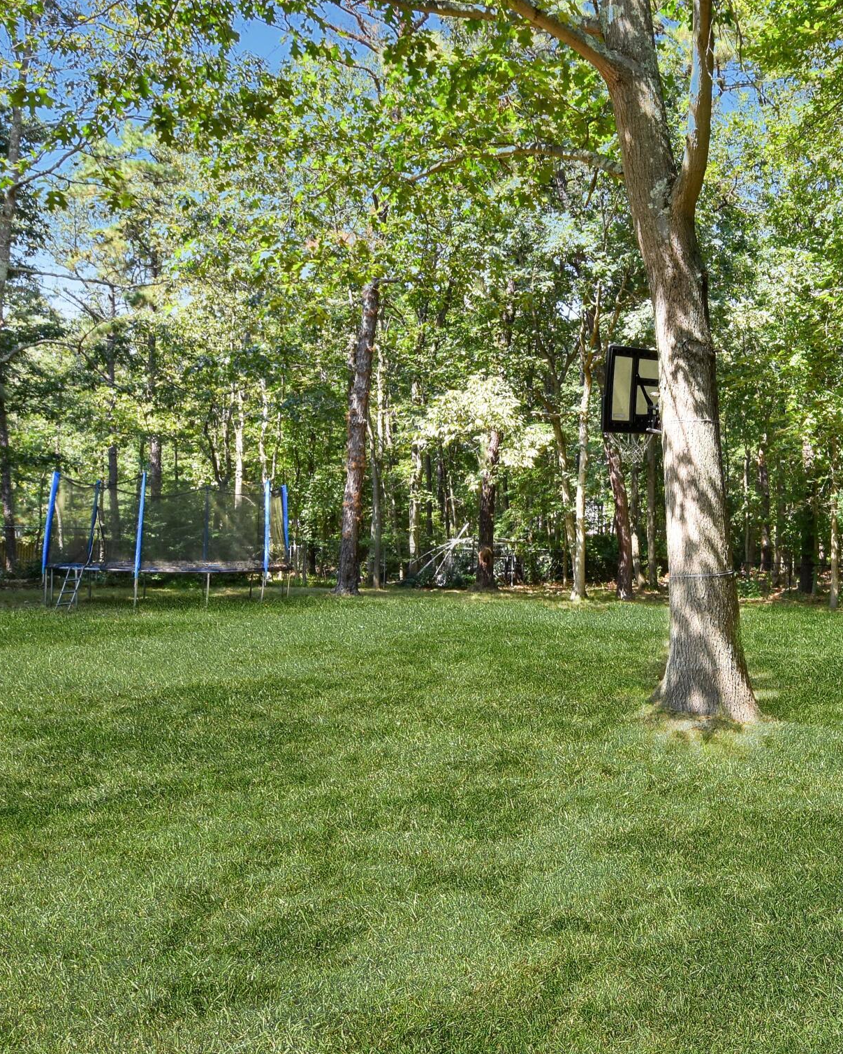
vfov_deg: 62.1
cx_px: 719
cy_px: 490
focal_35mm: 28
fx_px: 873
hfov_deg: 47.6
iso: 250
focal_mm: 10
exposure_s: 1/40
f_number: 8
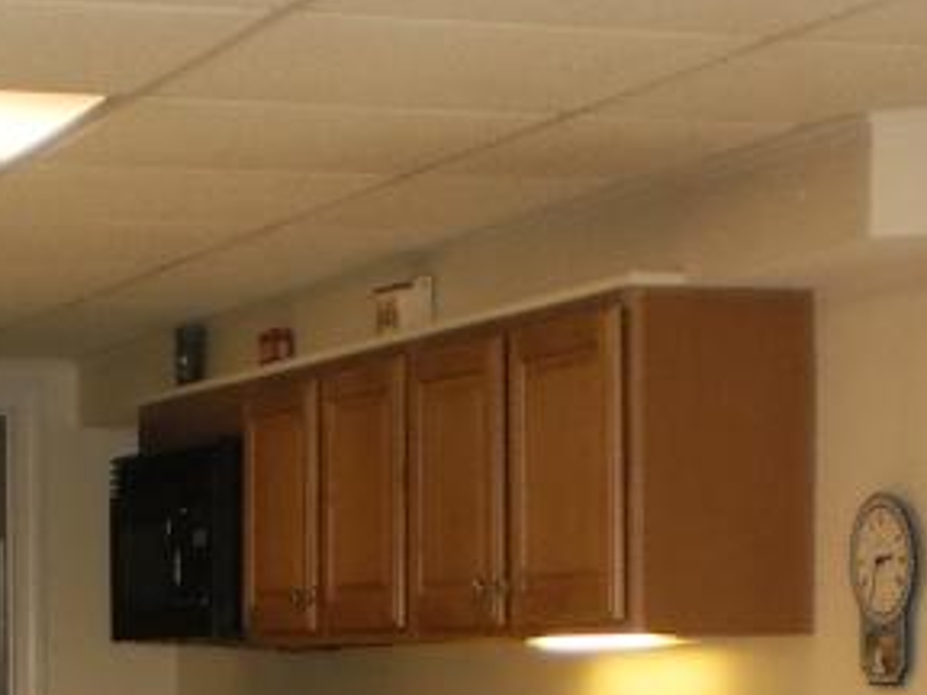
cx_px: 84
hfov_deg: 15.2
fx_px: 3428
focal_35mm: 128
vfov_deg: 11.2
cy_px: 997
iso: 125
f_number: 3.1
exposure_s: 1/30
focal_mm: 6.3
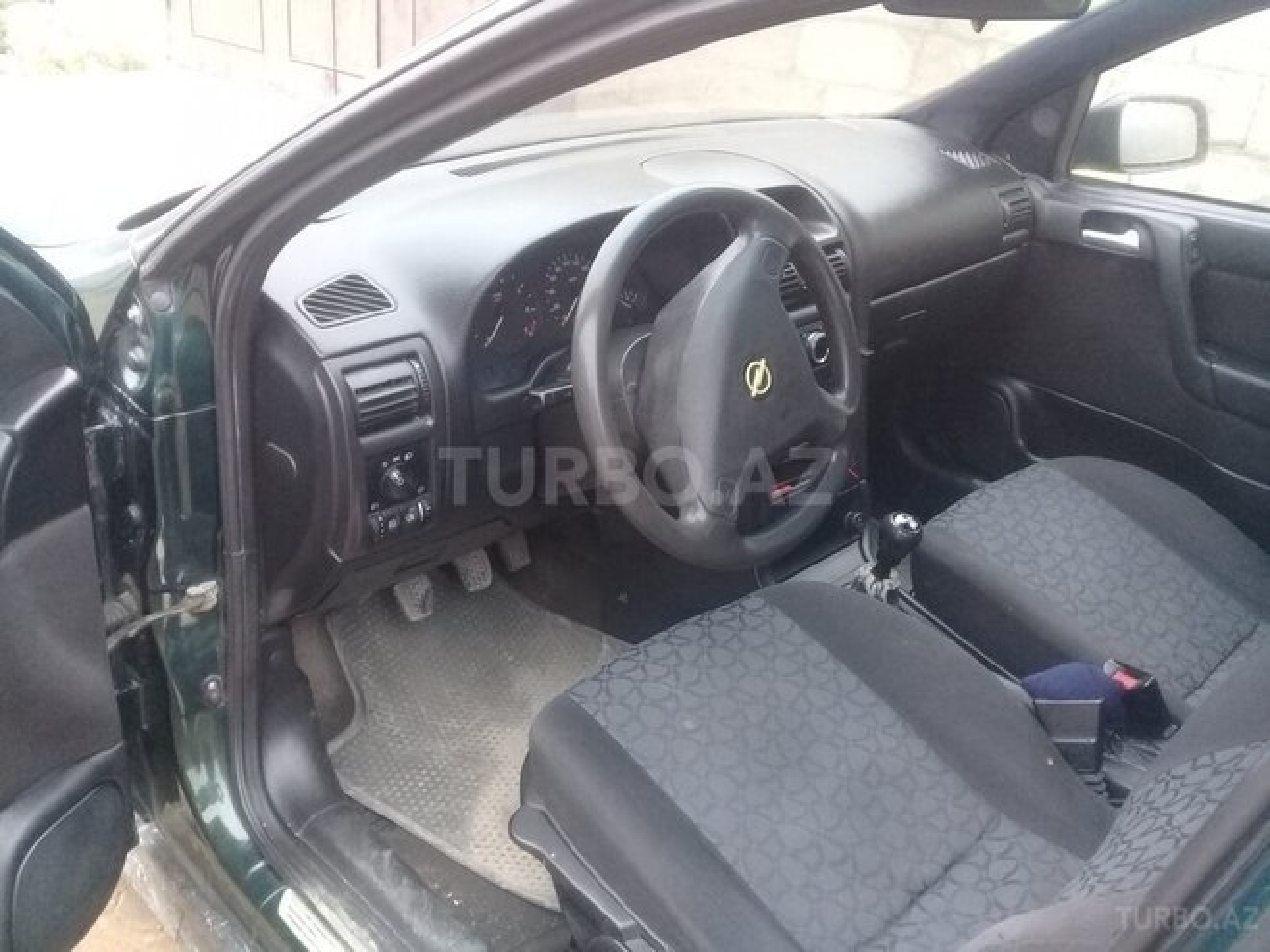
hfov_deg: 58.4
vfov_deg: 45.4
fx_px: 1137
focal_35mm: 31
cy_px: 476
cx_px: 635
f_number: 2.2
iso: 200
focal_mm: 3.3
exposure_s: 1/40
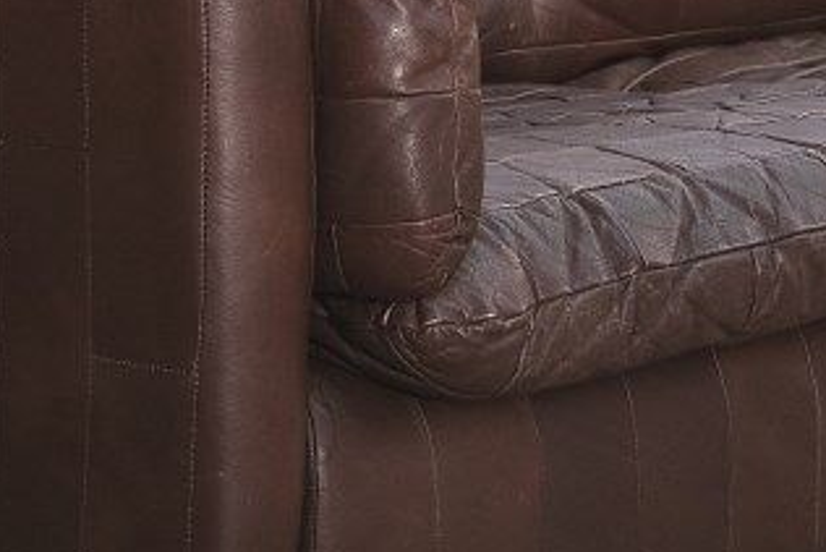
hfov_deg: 12.4
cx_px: 460
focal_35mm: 165
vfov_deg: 8.3
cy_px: -39
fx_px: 3787
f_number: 4
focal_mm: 27.5
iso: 640
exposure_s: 1/40
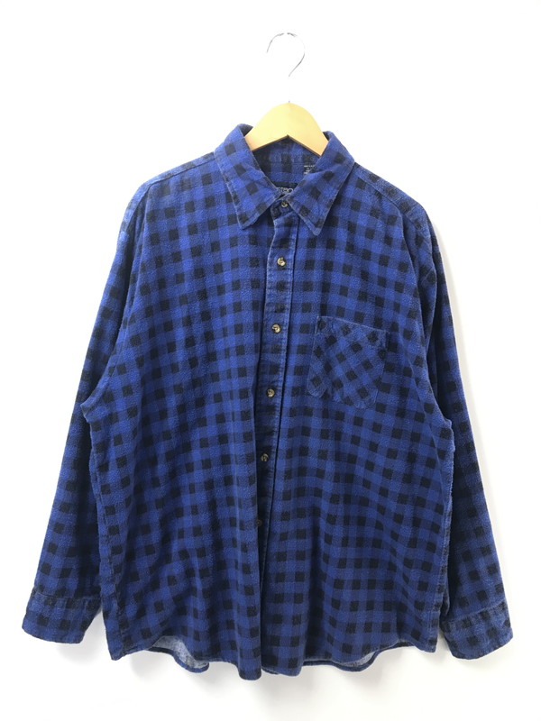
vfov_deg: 63.4
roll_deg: -0.4
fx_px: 583
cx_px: 270
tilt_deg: -8.6
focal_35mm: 28
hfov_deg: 49.7
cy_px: 360
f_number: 1.8
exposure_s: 1/33
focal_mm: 3.99
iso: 25
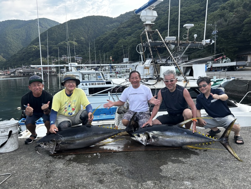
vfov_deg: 53.1
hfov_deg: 67.3
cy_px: 94
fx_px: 189
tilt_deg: -6.8
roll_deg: +1.7
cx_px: 126
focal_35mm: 26
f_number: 1.5
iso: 50
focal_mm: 5.7
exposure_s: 1/1029
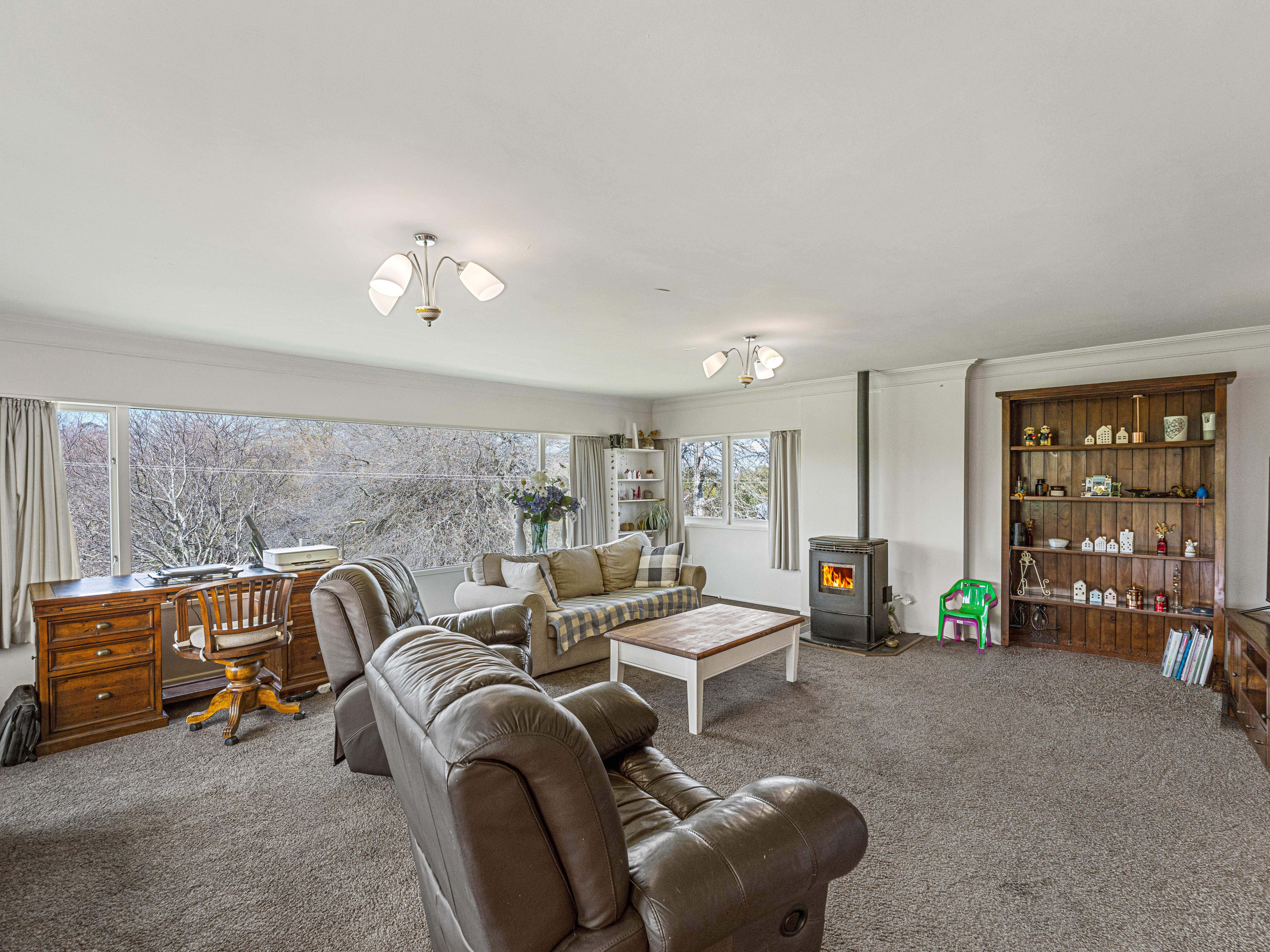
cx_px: 586
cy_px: 478
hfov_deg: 94.3
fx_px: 587
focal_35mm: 16
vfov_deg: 78.1
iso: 640
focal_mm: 14
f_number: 8
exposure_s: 1/60
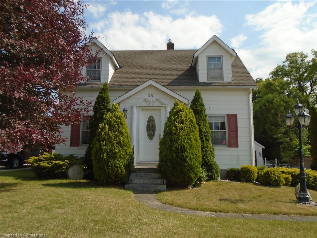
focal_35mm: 26
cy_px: 119
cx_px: 158
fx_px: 238
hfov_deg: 67.3
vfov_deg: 53.1
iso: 100
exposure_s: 1/1250
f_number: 3.2
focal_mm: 4.6
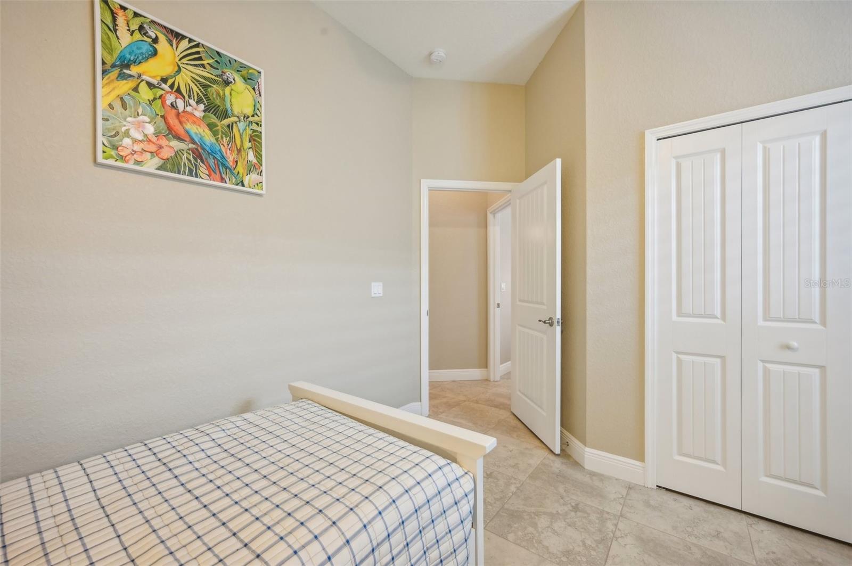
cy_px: 283
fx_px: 331
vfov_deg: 81.1
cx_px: 426
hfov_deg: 104.3
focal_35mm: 14
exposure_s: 1/13
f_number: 8
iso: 400
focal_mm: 14
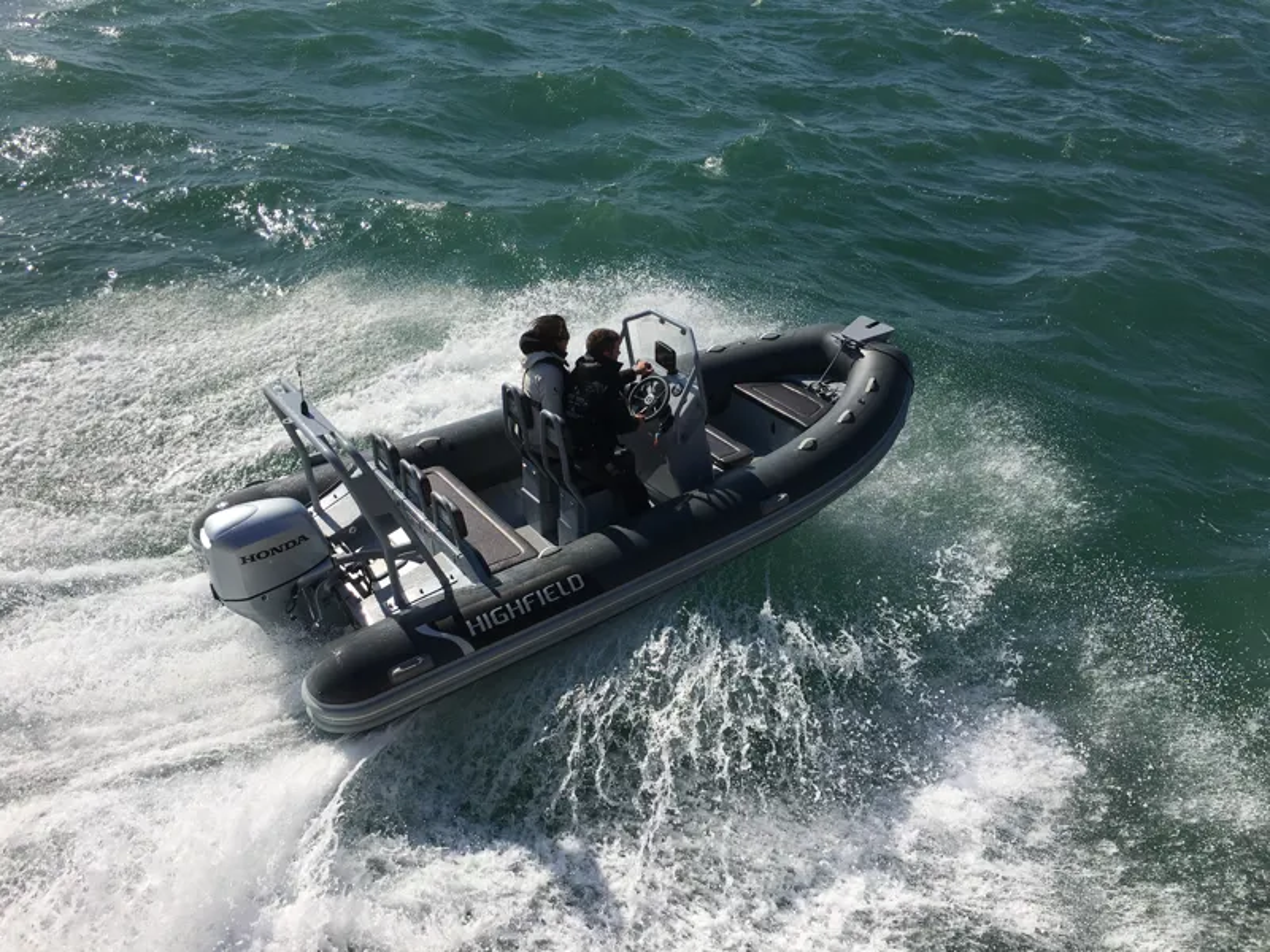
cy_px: 476
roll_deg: +6.4
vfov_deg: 48.2
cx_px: 635
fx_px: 1064
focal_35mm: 29
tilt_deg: -34.8
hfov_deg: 61.7
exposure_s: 1/2849
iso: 25
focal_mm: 4.15
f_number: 2.2
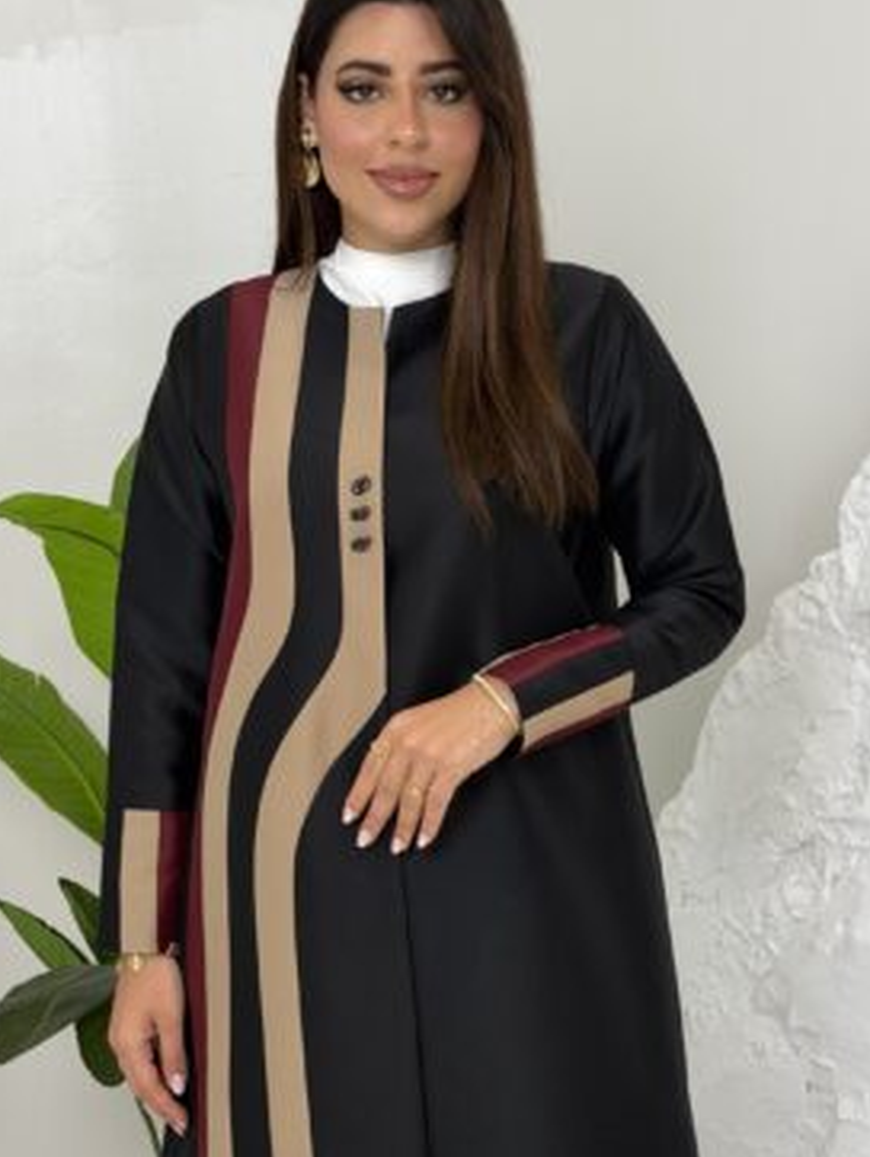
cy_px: 582
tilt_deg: -6.7
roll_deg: +2.4
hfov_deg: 27.6
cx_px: 409
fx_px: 1774
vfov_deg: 36.1
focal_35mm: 53
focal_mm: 6.76
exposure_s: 1/405
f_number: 1.78
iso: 64
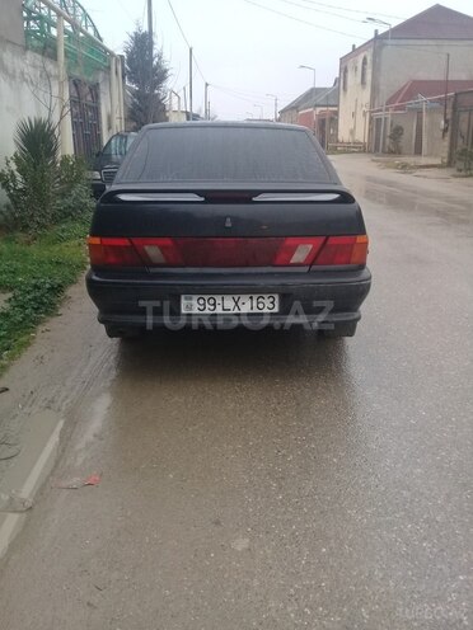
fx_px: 565
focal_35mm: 31
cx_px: 236
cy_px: 315
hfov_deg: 45.4
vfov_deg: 58.4
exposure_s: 1/33
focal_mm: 3.3
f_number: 2.2
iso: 50
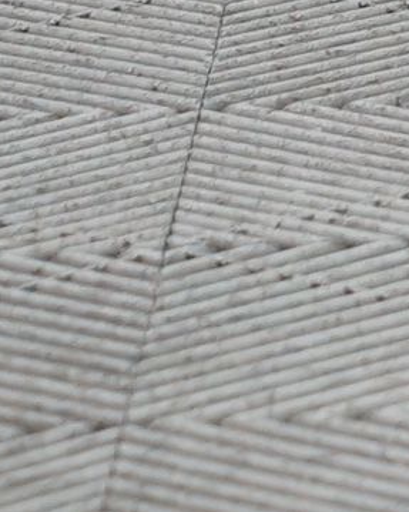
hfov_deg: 2.7
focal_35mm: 525
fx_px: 7947
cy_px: -1111
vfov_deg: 3.6
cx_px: 2360
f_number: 5.6
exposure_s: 1/20
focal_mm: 51
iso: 1000
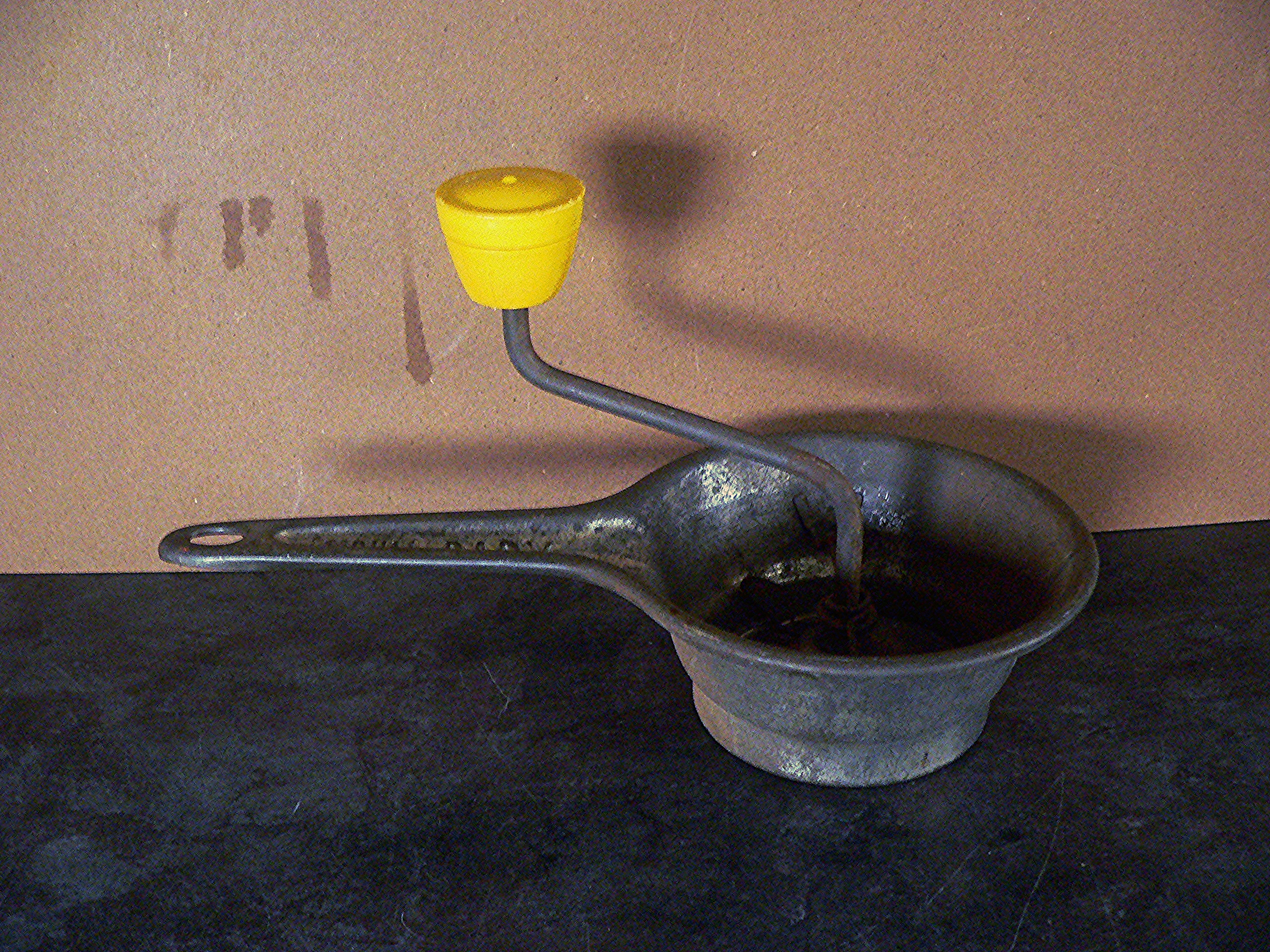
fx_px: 1321
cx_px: 635
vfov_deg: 39.7
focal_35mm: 36
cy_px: 476
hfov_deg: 51.4
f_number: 2.8
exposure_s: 1/8
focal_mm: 6
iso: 400
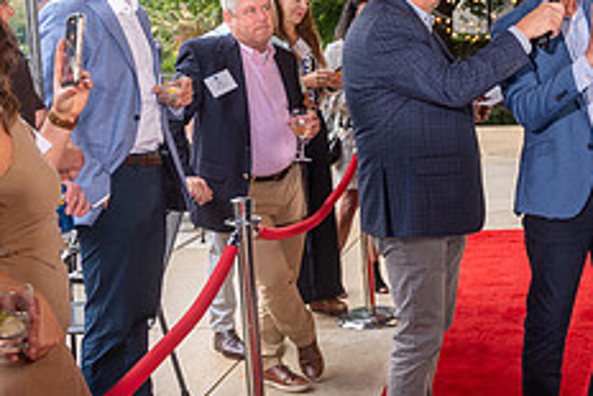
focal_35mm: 60
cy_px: 181
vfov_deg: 22.6
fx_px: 989
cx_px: 473
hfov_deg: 32.5
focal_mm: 24
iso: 800
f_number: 4
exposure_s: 1/125
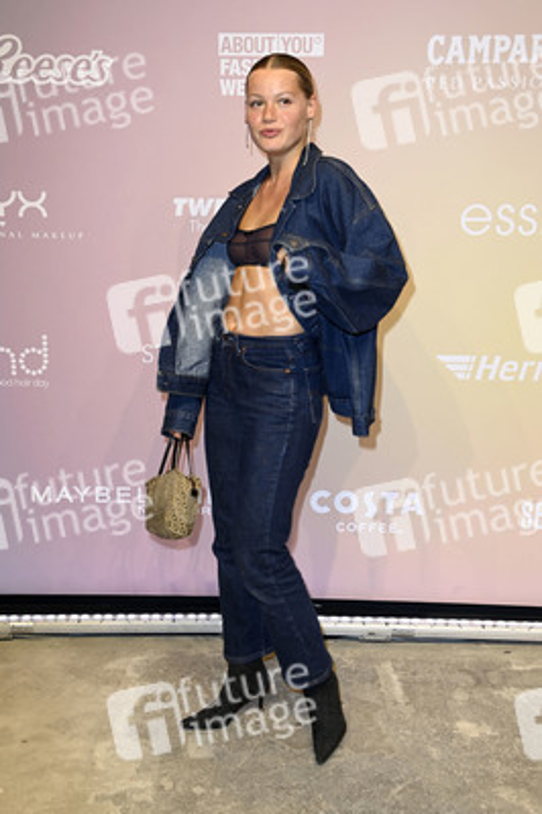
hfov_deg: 30.5
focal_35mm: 44
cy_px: 407
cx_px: 271
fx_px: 995
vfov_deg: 44.5
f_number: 5.6
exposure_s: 1/160
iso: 400
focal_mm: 44
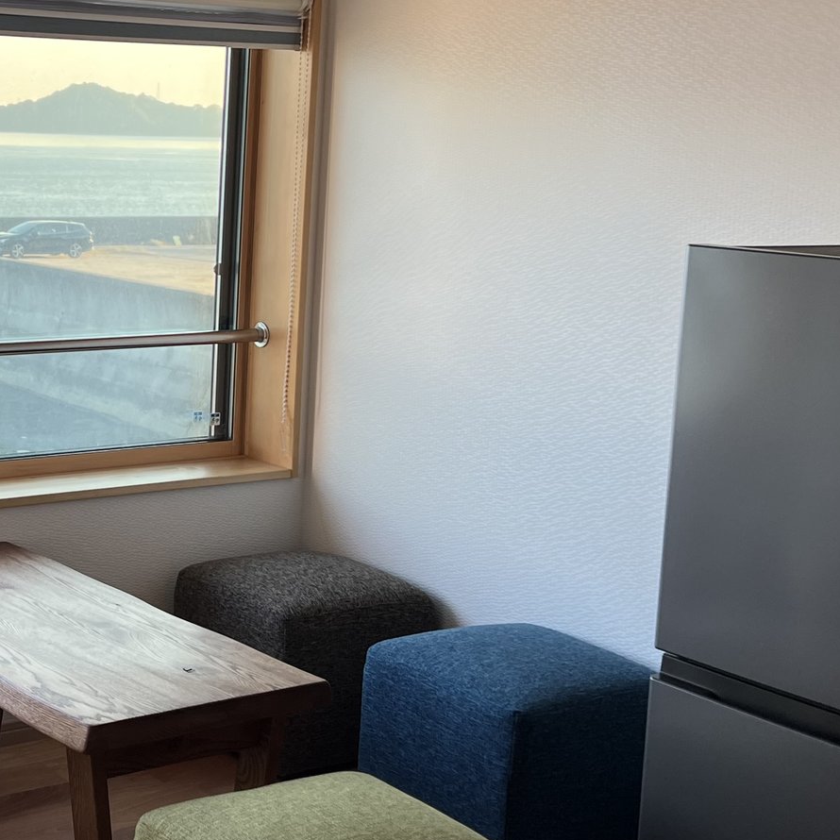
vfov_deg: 27.7
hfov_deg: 26.5
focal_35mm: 62
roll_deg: -1.2
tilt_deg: -7.1
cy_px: 351
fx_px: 1702
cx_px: 29
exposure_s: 1/121
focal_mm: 5.7
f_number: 1.5
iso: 40
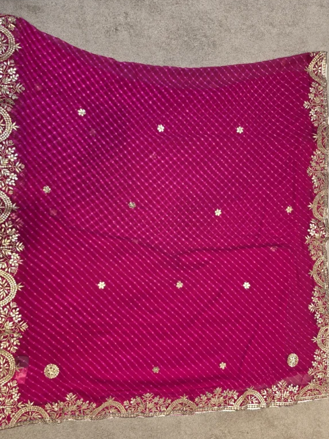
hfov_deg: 56.8
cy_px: 221
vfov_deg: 71.6
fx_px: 304
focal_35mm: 24
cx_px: 158
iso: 12
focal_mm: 6.3
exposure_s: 1/100
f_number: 1.7
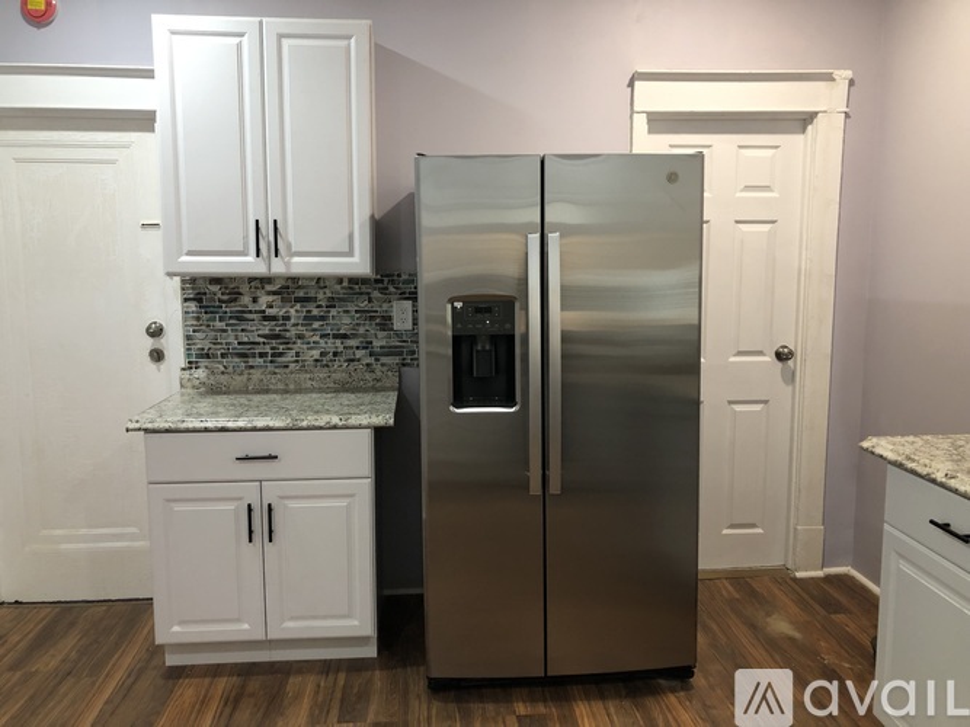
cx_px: 485
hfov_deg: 63.5
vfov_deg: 49.7
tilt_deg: -7.6
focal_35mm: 28
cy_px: 364
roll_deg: +0.3
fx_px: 784
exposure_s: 1/20
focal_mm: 3.99
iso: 40
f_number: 1.8
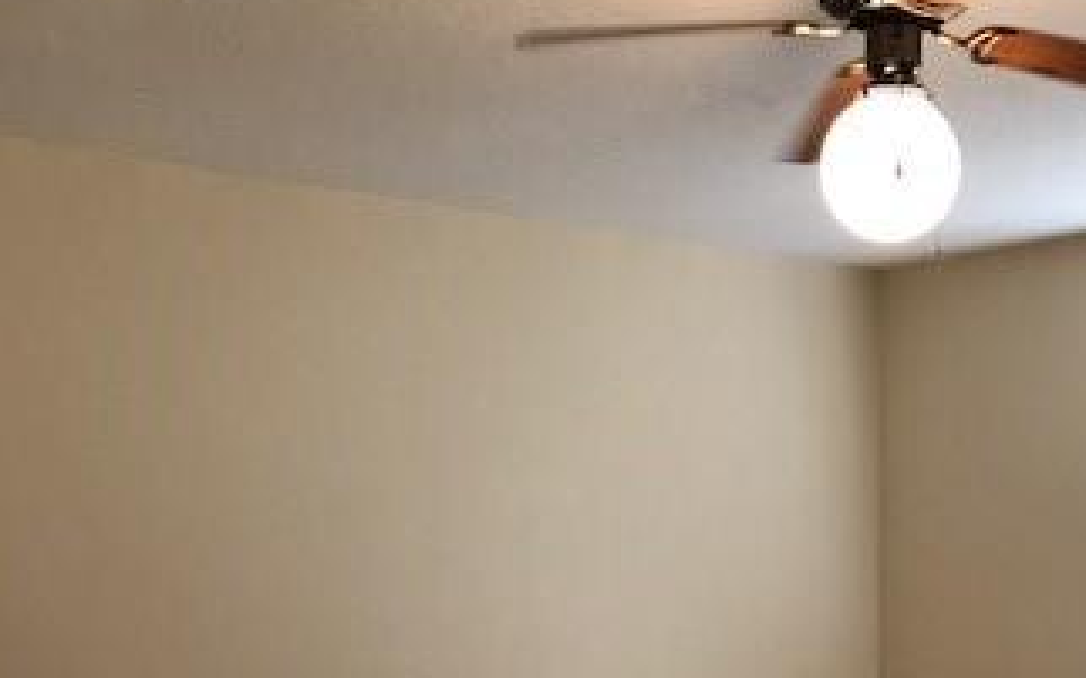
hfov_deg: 34.0
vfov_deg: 19.9
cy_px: 921
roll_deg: -0.5
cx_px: 782
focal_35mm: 59
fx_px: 1746
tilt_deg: -8.4
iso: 40
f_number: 1.8
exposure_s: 1/20
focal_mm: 3.99
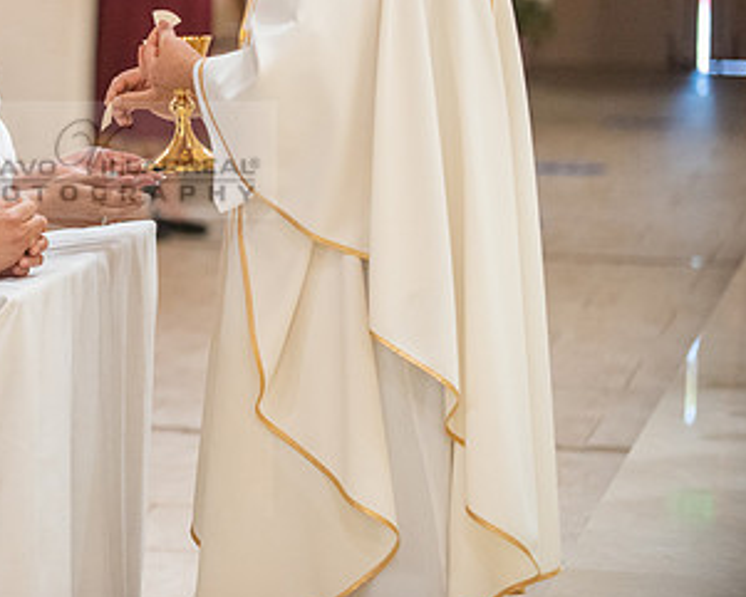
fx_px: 4638
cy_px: 160
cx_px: 67
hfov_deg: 9.2
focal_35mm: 210
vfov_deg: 7.4
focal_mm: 116
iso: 2000
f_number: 2.8
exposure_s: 1/160
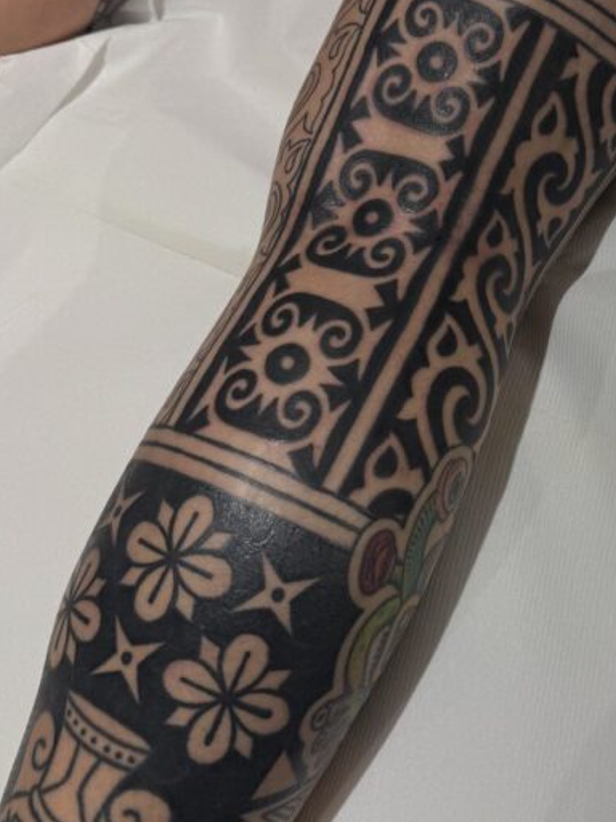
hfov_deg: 29.5
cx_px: 507
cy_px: 344
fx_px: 1139
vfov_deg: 39.5
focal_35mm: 48
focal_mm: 6.76
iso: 64
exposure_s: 1/150
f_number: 1.8
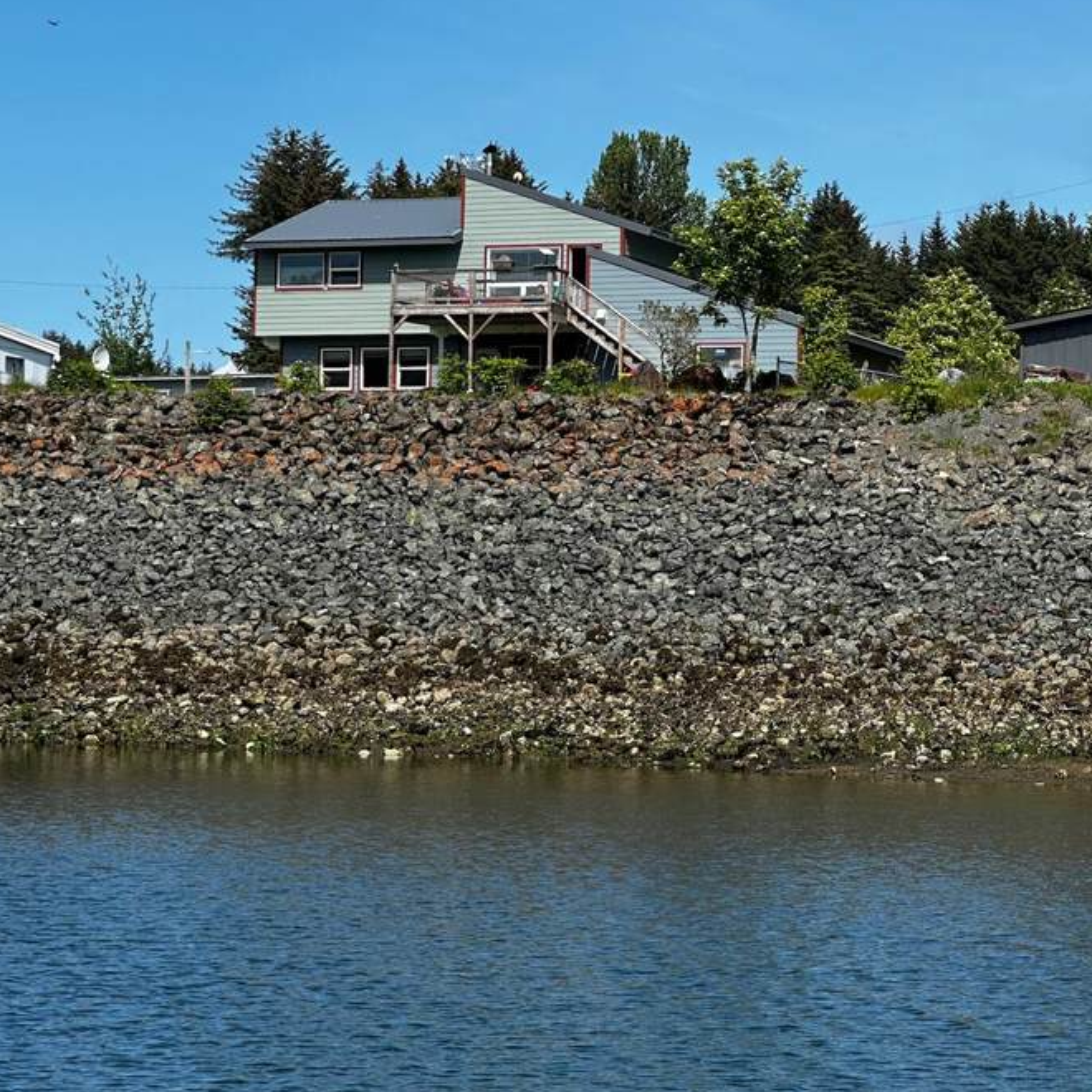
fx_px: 3533
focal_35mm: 99
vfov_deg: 17.6
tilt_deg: +1.8
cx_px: 526
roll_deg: -1.6
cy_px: 544
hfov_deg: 17.6
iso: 32
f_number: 2.8
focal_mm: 9
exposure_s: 1/605
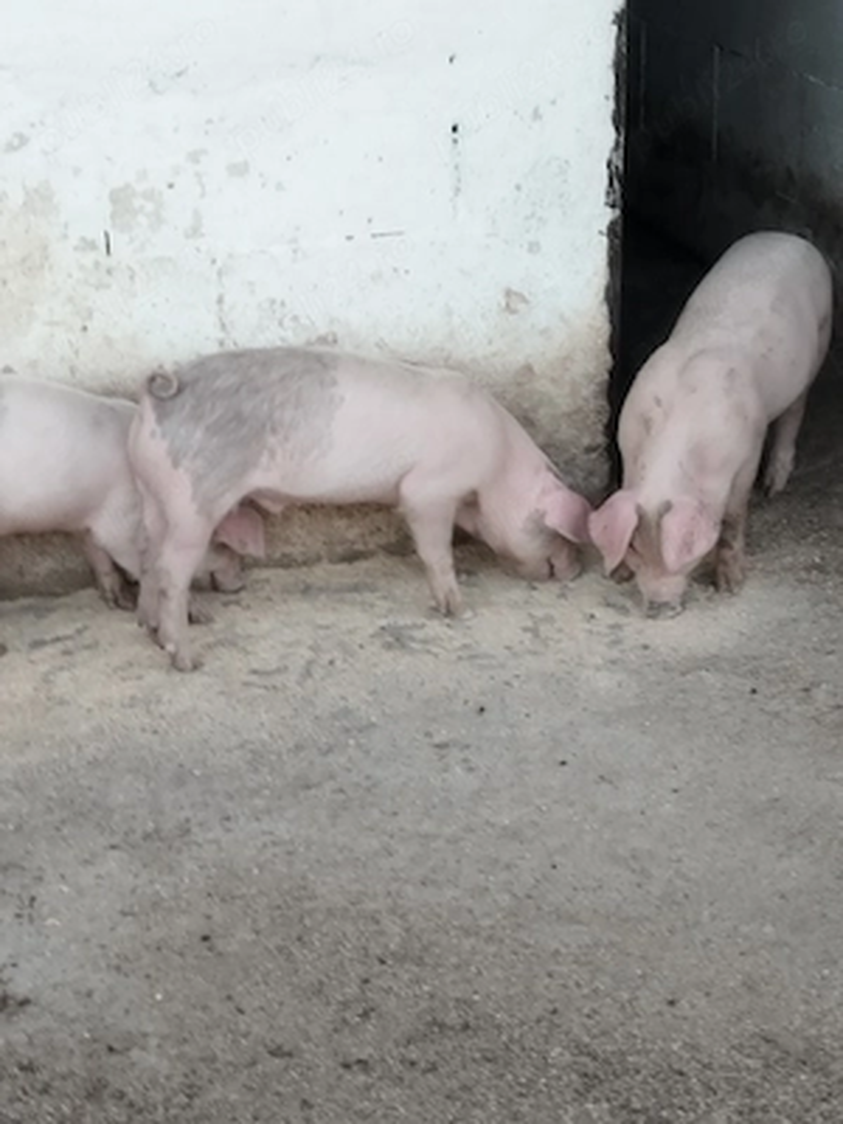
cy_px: 562
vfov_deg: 69.4
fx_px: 812
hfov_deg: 54.9
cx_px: 422
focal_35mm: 25
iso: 280
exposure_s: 1/50
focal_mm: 5.95
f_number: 1.89
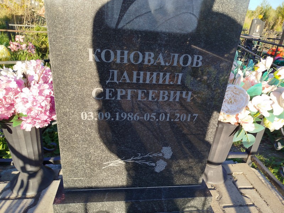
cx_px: 142
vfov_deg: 56.8
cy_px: 106
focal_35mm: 24
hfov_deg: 71.6
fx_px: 197
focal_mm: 5.31
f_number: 1.7
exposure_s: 1/413
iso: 50
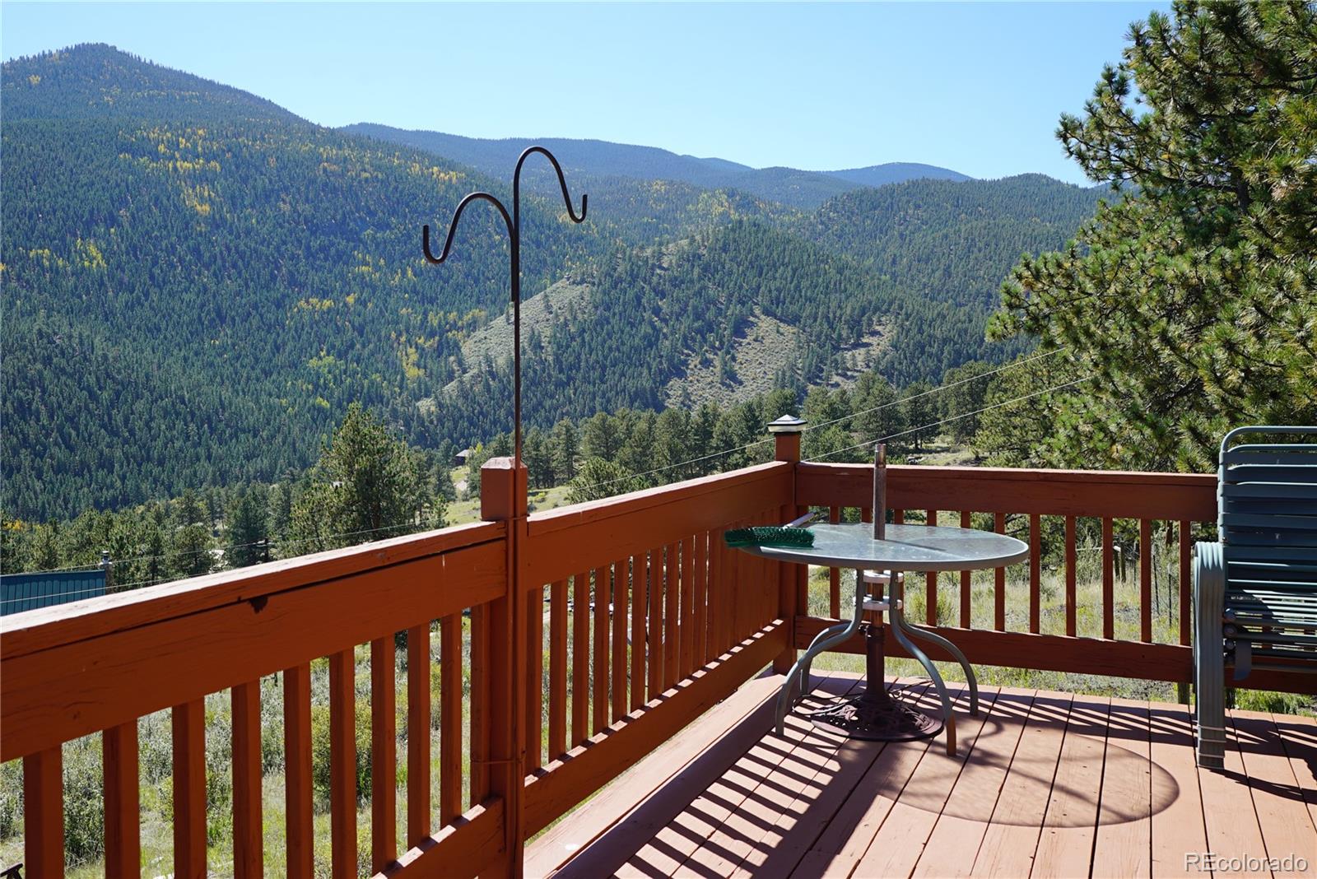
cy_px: 440
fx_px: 1208
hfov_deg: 57.2
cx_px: 658
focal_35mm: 33
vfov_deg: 40.0
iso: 100
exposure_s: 1/125
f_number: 8
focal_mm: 33
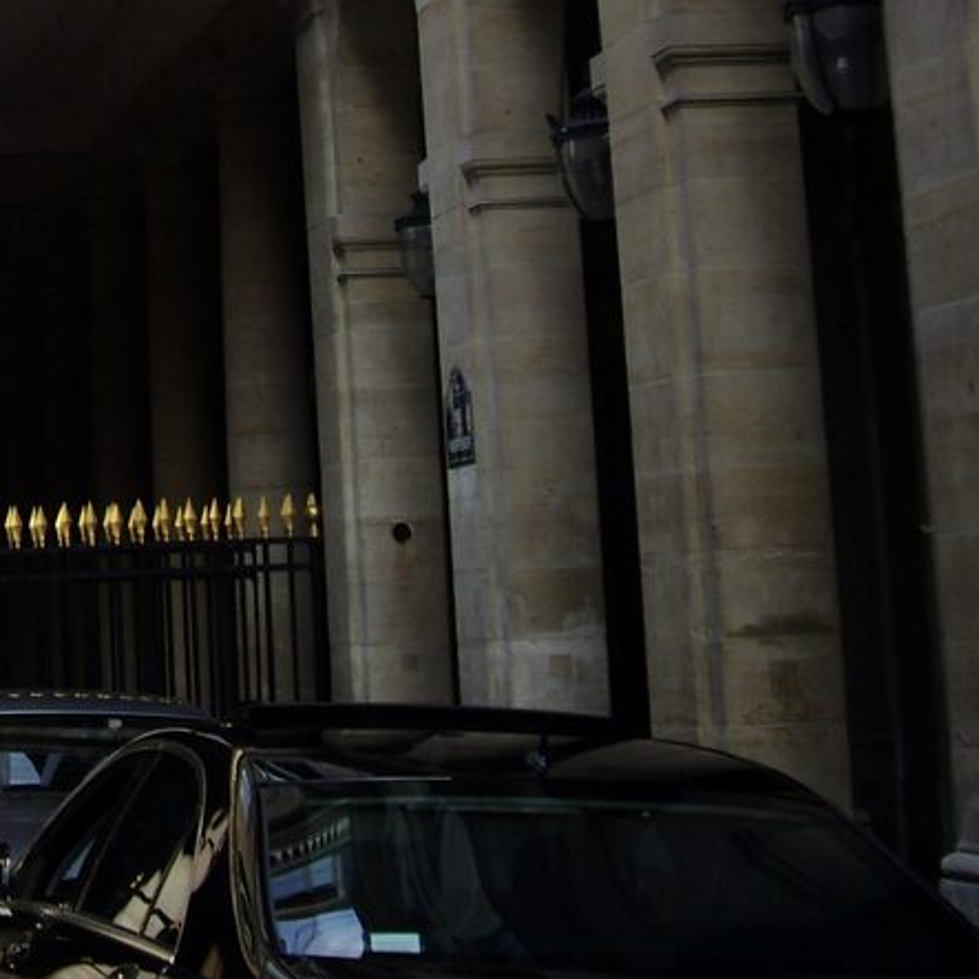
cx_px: -296
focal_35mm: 97
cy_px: -15
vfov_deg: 17.5
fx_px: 3104
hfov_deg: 16.9
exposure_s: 1/200
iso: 64
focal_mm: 7.9
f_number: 2.8
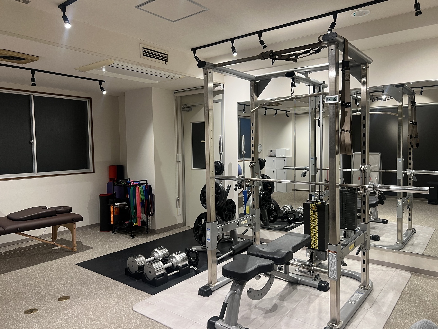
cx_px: 219
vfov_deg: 53.1
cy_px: 164
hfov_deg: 67.3
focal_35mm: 26
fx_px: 329
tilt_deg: -3.5
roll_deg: +1.2
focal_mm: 5.7
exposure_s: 1/50
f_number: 1.5
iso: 80
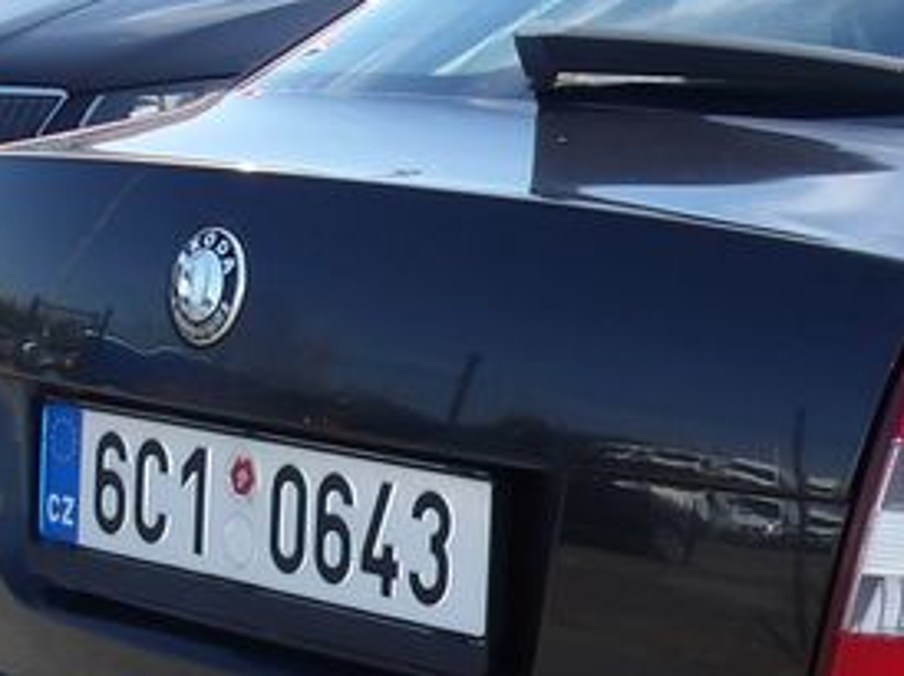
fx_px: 2635
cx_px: 1227
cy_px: 574
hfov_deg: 18.0
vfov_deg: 14.5
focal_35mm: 101
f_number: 3
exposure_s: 1/516
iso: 100
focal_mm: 4.9
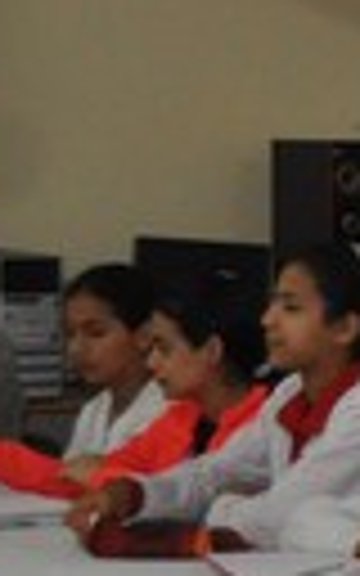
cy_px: 295
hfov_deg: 6.6
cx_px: 1161
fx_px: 2756
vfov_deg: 11.9
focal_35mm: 176
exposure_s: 1/80
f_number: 3.8
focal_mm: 23
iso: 800
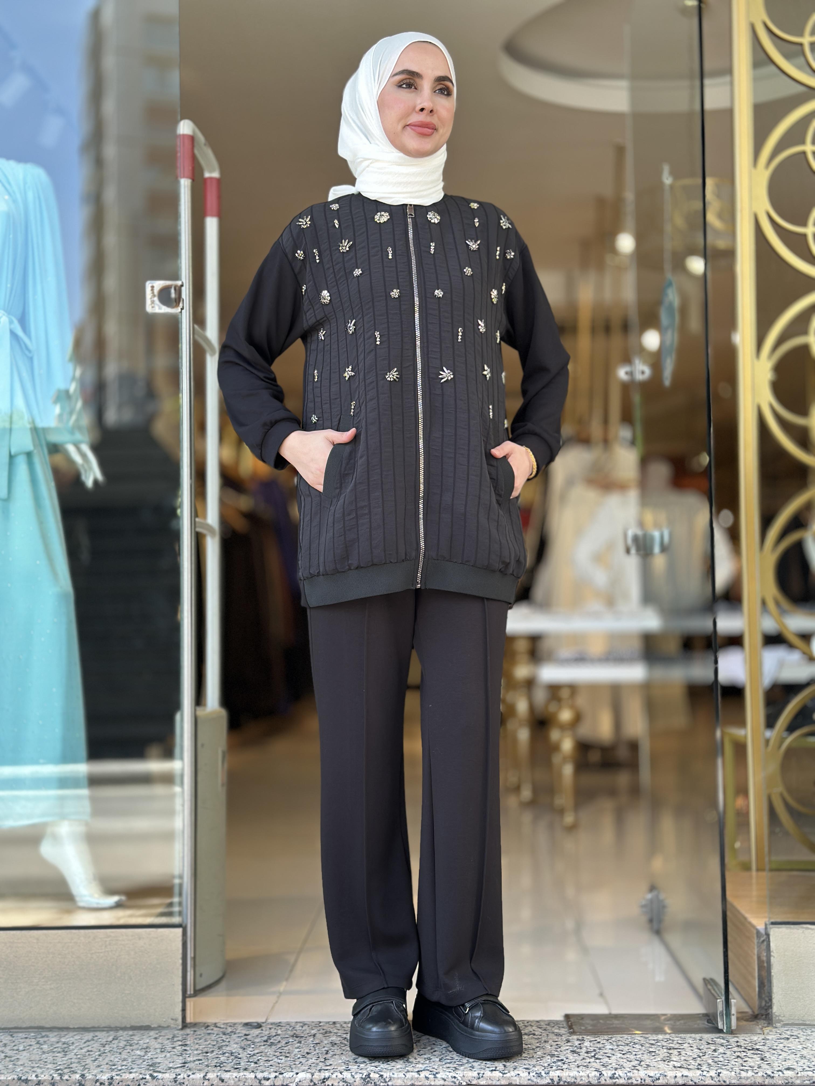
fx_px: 1507
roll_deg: +0.0
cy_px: 543
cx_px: 408
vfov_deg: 39.7
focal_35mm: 48
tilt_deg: +4.0
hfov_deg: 30.3
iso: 100
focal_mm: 6.86
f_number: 1.78
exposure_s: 1/171
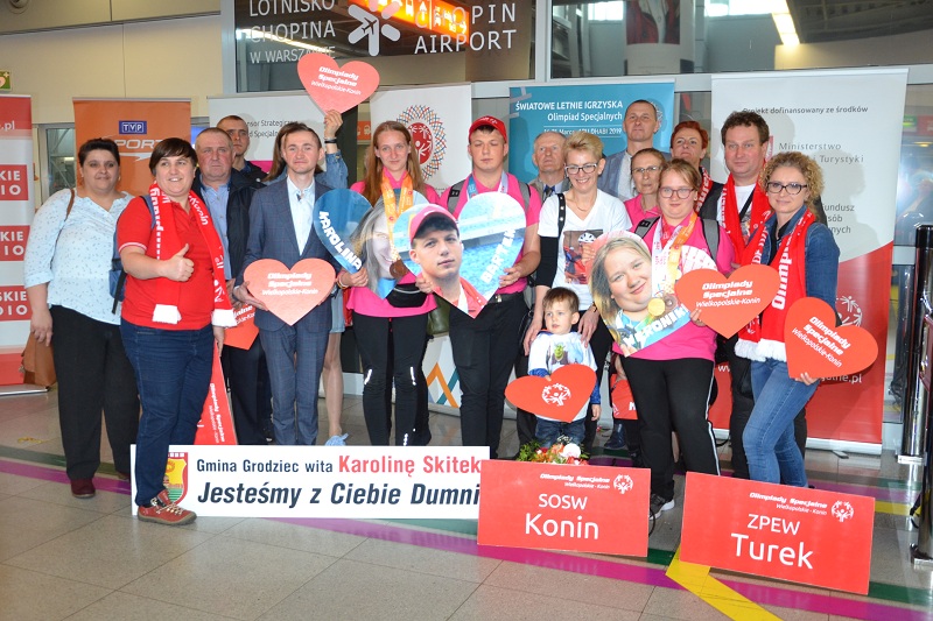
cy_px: 310
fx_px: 933
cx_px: 466
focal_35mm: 36
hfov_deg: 53.1
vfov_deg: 36.9
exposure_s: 1/60
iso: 1000
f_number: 3.8
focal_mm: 24
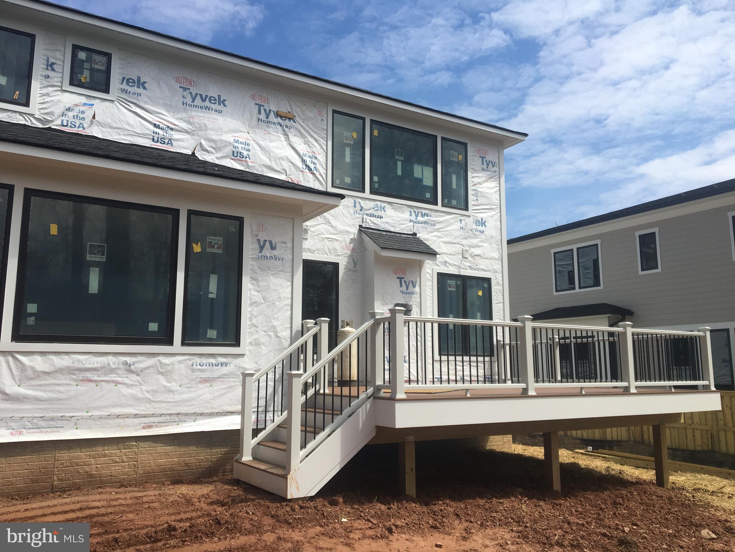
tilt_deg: +10.1
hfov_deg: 61.7
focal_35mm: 29
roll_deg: -0.9
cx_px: 368
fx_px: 616
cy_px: 276
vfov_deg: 48.2
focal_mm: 4.15
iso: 25
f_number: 2.2
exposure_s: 1/2137
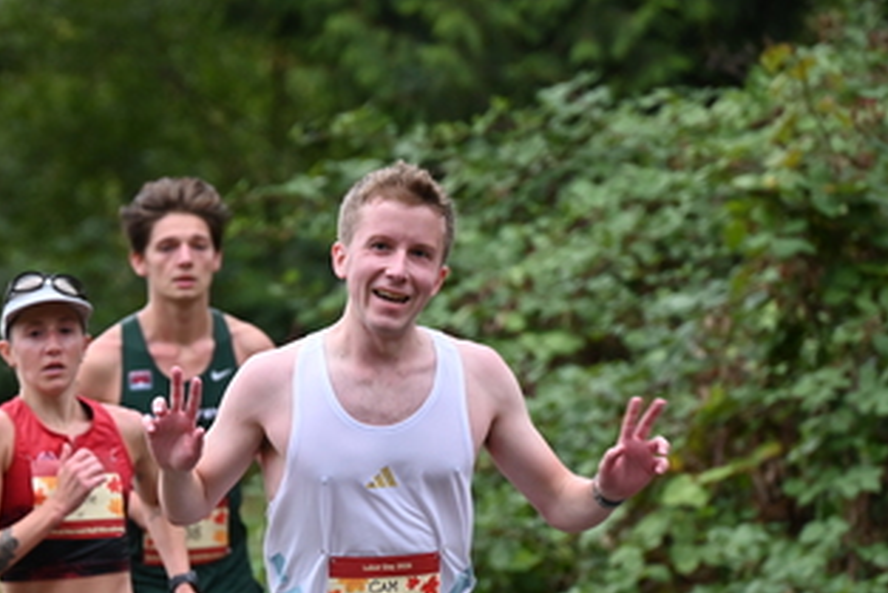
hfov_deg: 5.9
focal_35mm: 351
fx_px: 8662
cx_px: 255
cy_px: 427
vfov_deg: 3.9
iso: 1250
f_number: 6.3
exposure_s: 1/250
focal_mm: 200
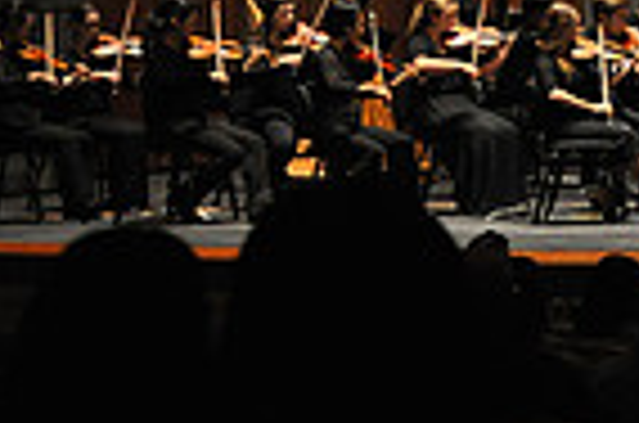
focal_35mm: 147
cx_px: 1256
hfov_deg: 12.4
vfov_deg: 9.2
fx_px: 2603
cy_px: -97
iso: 1600
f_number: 2.8
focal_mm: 24
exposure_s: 1/250
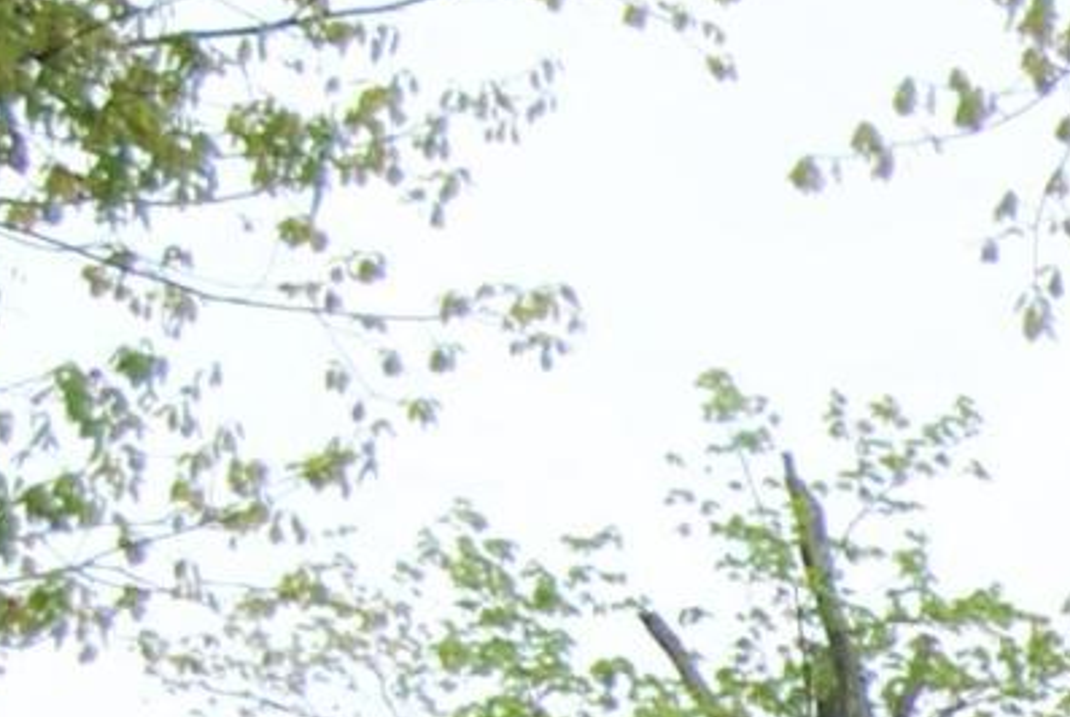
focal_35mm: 340
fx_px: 10120
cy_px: 1547
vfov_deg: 4.0
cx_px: 3361
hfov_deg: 5.6
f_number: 6.3
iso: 100
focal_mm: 30
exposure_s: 1/200
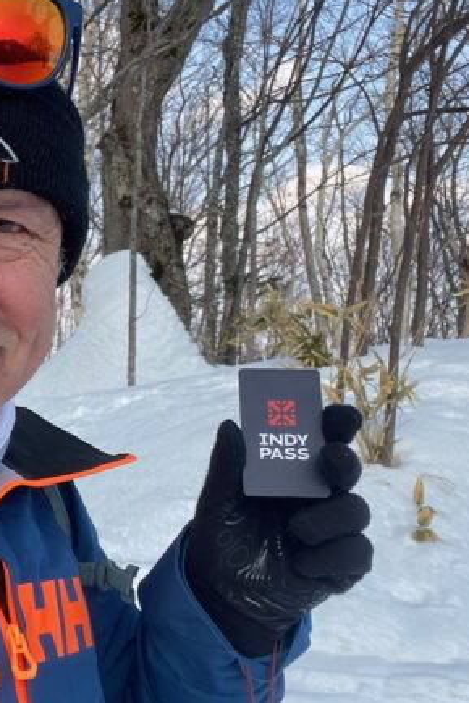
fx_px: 860
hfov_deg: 29.7
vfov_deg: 44.5
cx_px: 79
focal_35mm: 44
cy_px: 336
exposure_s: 1/201
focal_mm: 2.71
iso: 25
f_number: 2.2
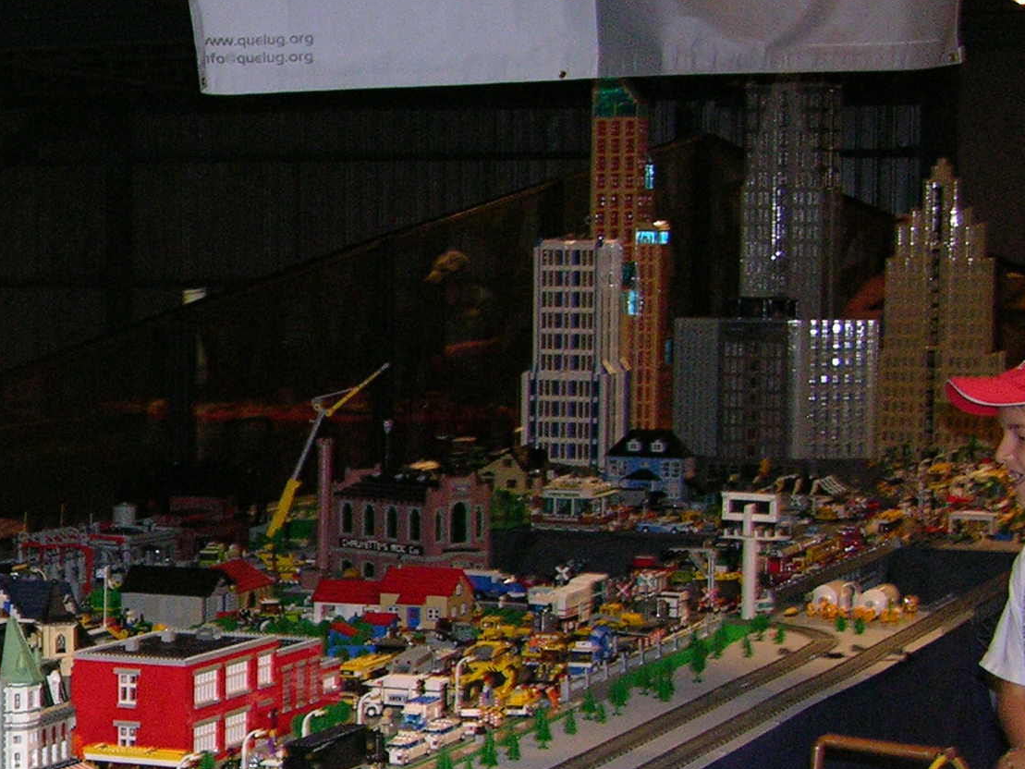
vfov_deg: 14.3
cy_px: 564
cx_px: -328
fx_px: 3050
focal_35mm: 103
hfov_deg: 17.8
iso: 200
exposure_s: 1/60.1
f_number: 2.8
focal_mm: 8.9
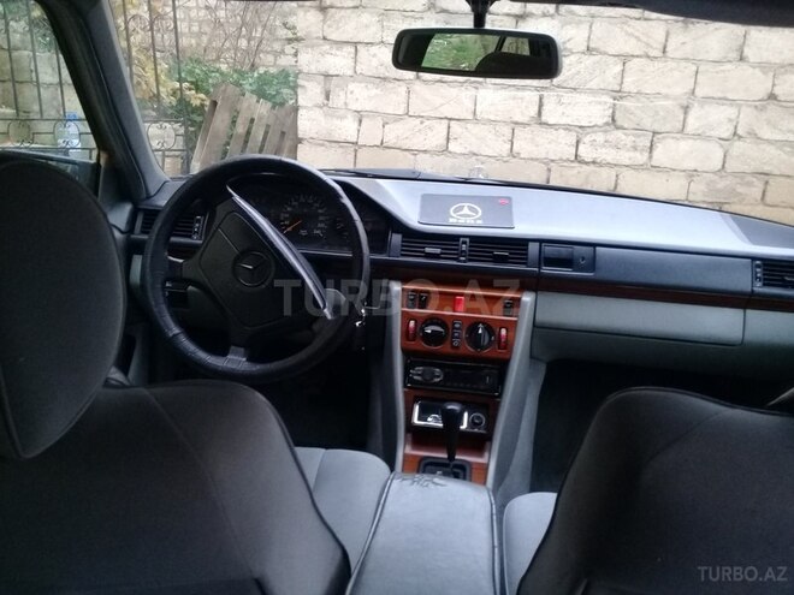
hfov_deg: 58.4
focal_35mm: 31
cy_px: 298
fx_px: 711
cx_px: 397
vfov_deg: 45.4
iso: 200
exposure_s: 1/40
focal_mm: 3.3
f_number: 2.2
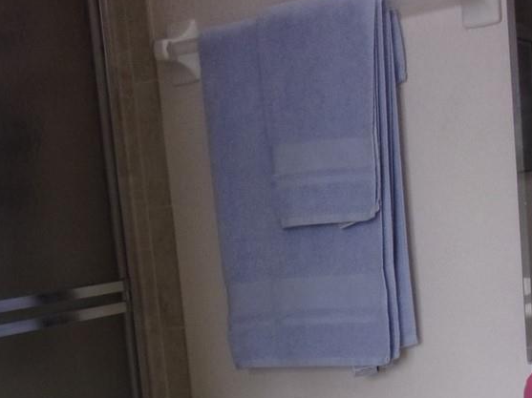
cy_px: 411
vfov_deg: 20.5
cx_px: 180
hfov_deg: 28.0
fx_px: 1060
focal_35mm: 69
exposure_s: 1/75
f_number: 3.3
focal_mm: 4.3
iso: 80
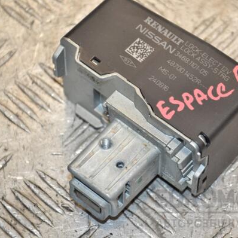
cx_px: 144
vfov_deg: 9.9
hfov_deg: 9.9
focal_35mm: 177
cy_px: 119
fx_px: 1377
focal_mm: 92
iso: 800
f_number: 5.6
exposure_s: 1/160
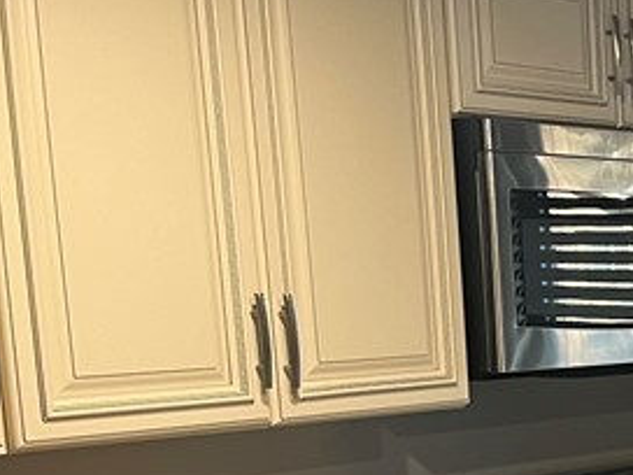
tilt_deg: -9.6
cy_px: 545
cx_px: 1098
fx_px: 1792
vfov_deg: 14.7
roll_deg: +0.6
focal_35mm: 98
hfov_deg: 16.9
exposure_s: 1/60
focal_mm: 5.1
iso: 160
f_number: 1.6
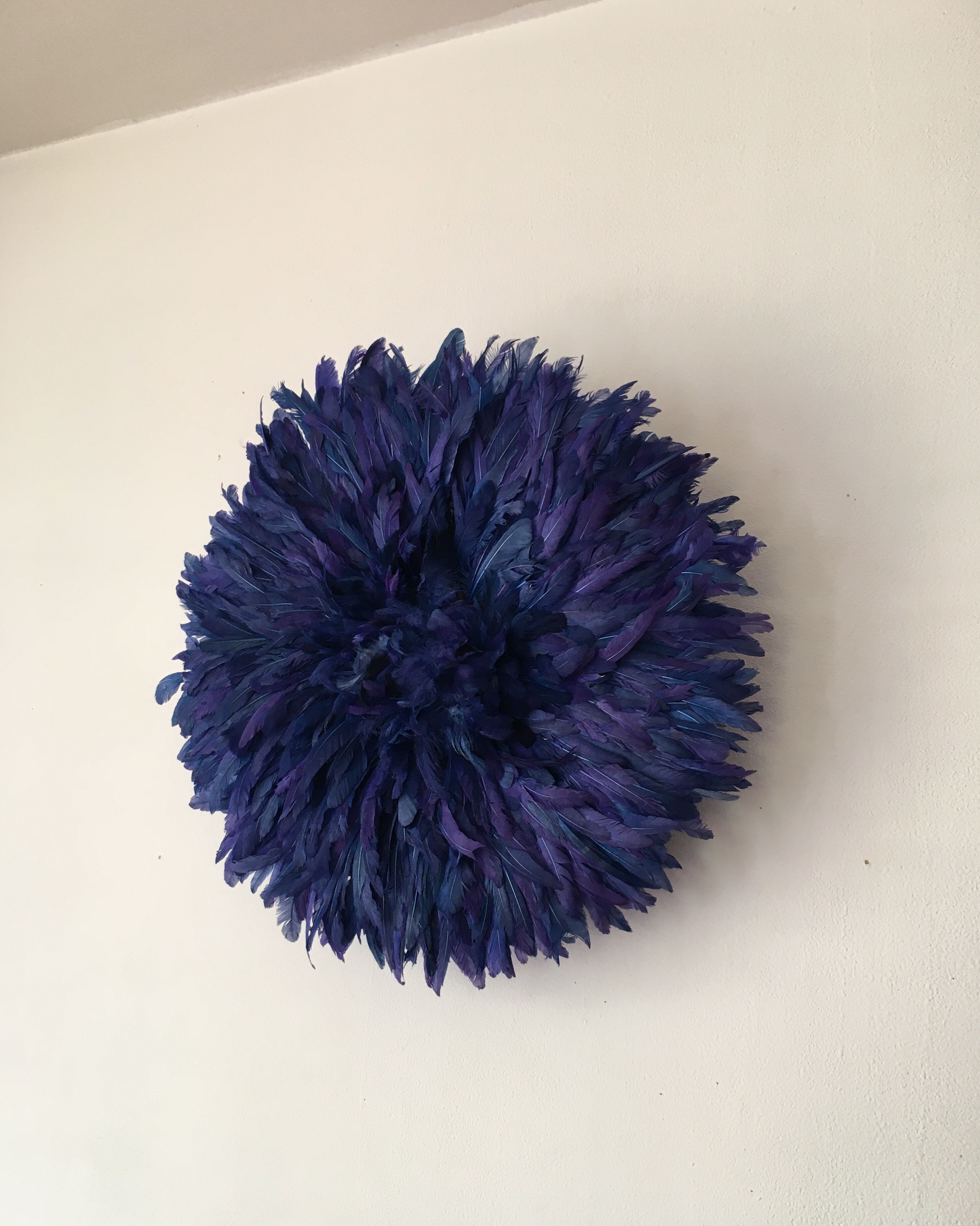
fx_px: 1124
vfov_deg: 57.2
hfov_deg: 47.1
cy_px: 643
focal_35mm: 31
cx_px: 486
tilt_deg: +12.7
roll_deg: -3.7
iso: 40
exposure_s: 1/33
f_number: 2.2
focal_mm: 4.15
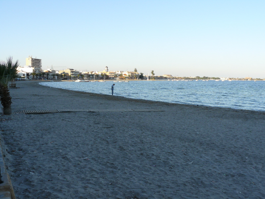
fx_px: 276
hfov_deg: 51.4
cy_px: 100
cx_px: 132
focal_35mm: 36
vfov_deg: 39.7
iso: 100
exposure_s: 1/250
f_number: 4.5
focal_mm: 6
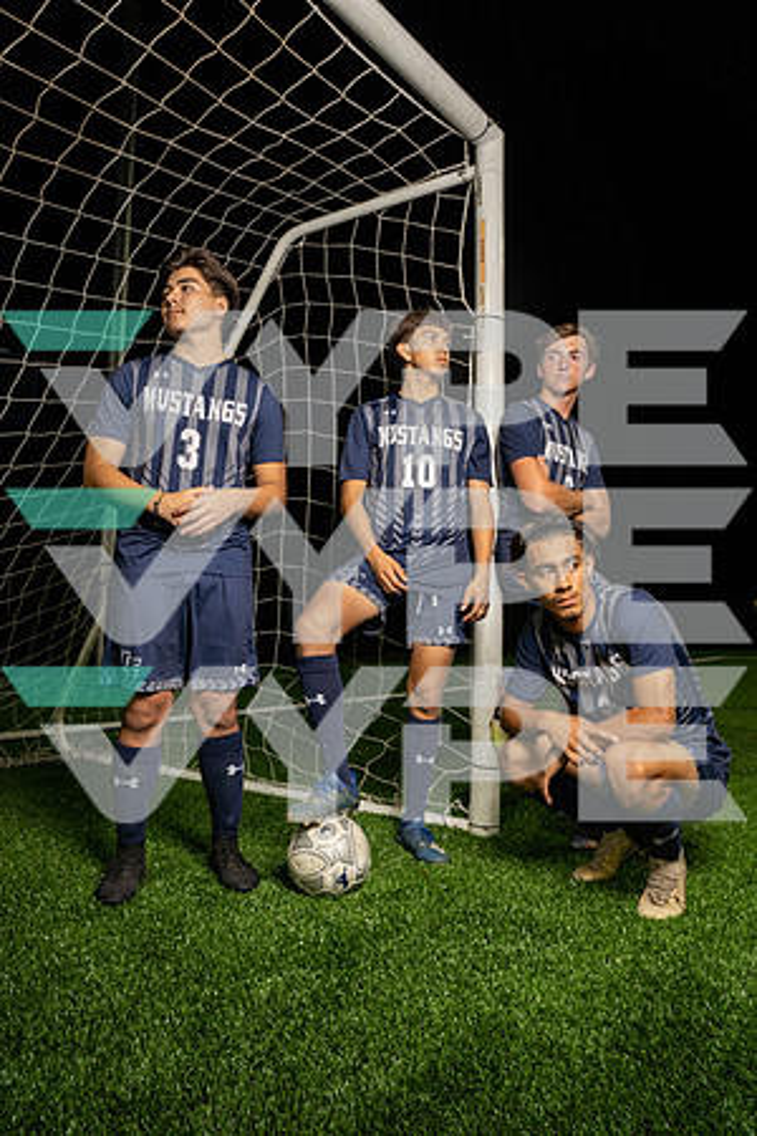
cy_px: 568
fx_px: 757
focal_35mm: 24
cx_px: 378
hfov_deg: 53.1
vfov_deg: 73.7
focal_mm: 24
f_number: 7.1
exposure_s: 1/200
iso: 500
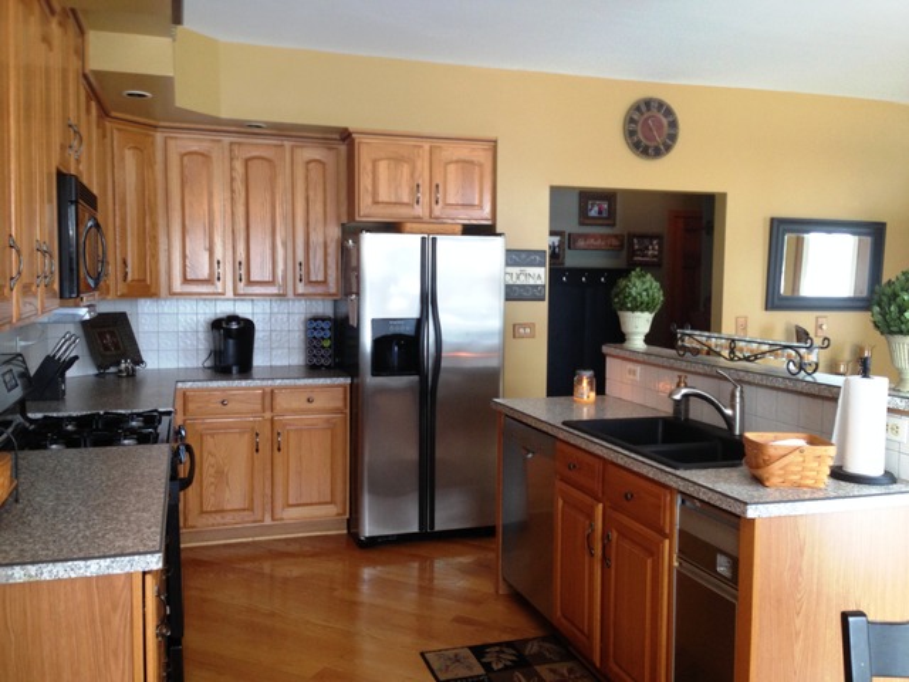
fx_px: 867
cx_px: 454
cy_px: 341
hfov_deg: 55.4
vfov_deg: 42.9
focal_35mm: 33
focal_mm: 4.12
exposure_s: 1/20
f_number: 2.4
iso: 100
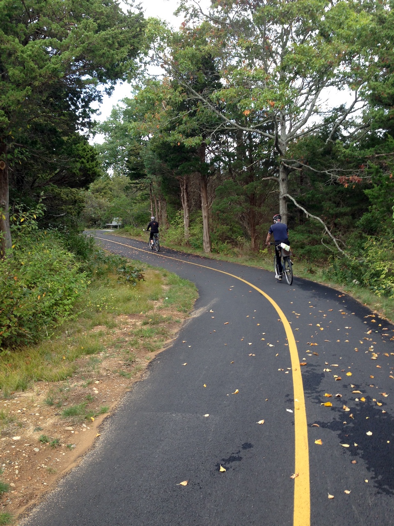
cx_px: 197
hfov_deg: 42.9
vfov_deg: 55.4
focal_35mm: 33
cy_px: 263
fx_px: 501
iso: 50
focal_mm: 4.12
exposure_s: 1/146
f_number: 2.4
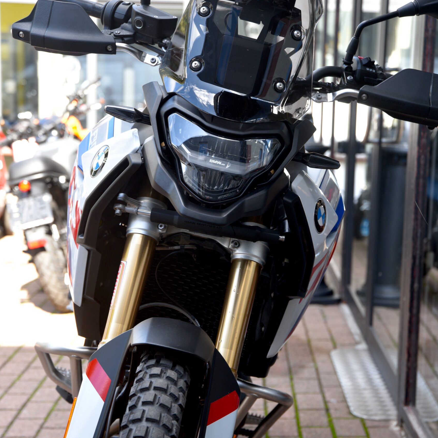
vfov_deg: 21.6
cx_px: 221
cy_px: 262
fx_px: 1145
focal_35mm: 80
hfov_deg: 21.7
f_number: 5
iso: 200
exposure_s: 1/100
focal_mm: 62
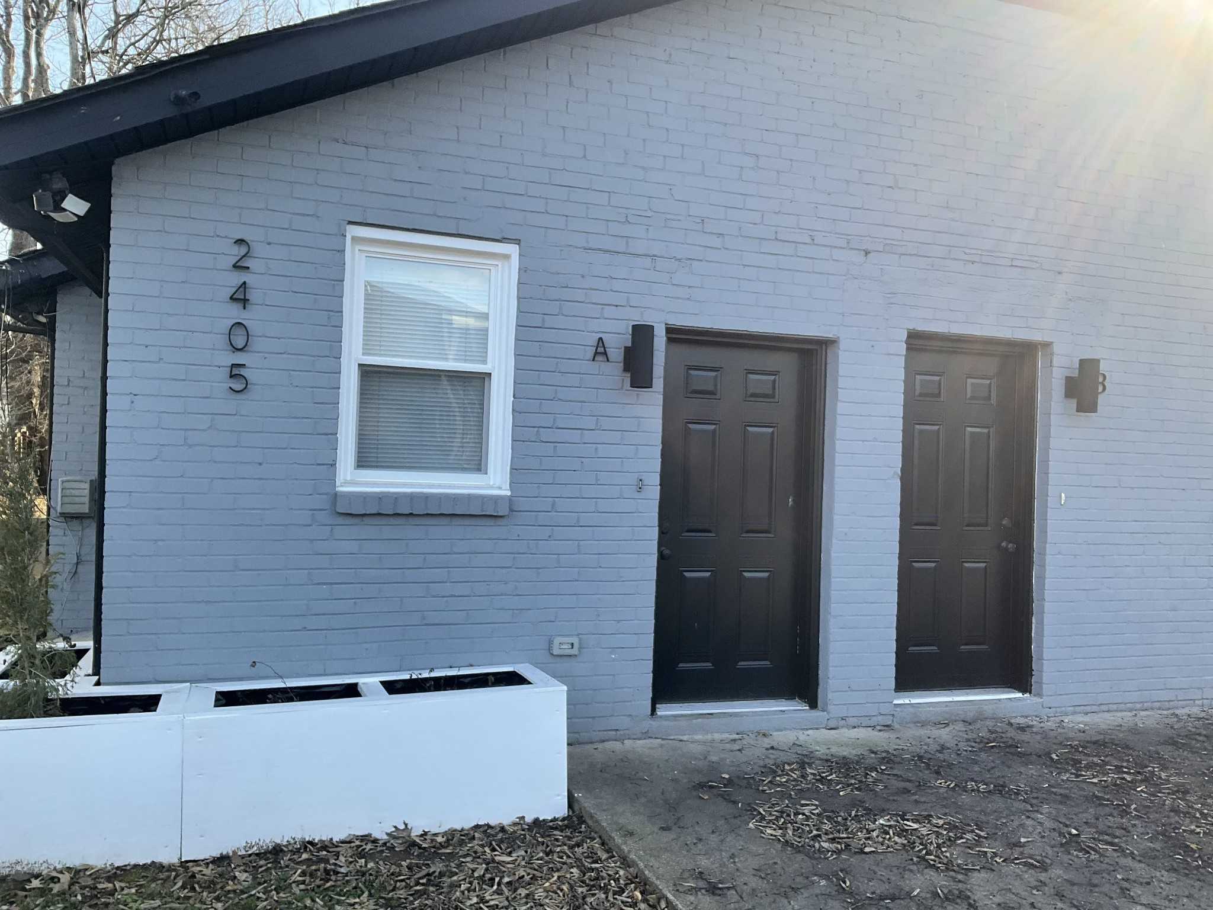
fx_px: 1016
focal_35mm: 29
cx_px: 606
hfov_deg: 61.7
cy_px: 455
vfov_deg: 48.2
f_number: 1.8
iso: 25
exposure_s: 1/280
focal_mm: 3
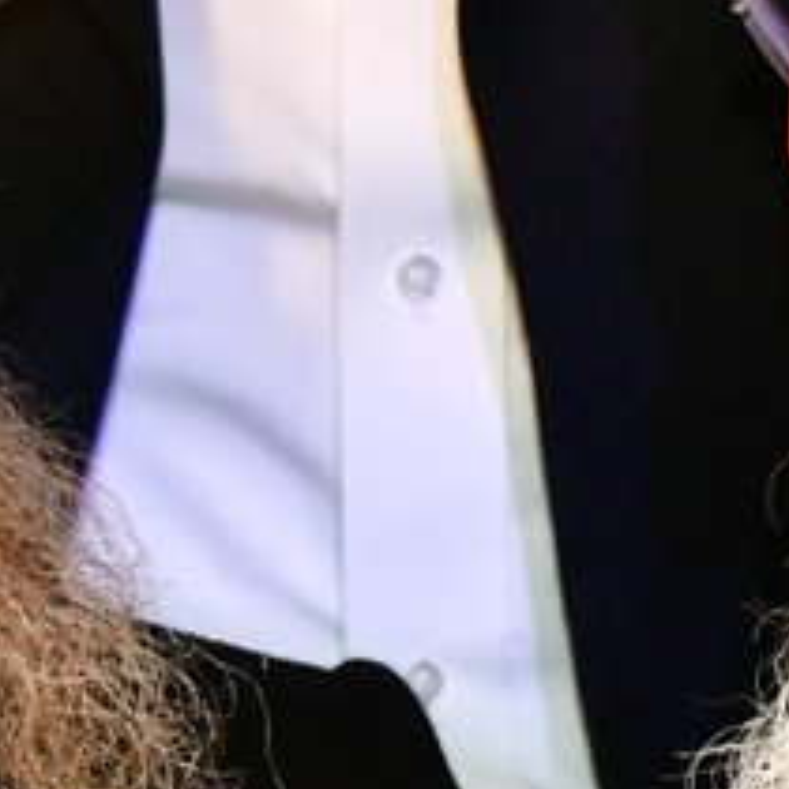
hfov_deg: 5.0
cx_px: 575
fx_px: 9051
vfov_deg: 5.0
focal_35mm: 351
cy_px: 246
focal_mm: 62
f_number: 5.6
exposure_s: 1/125
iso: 4000
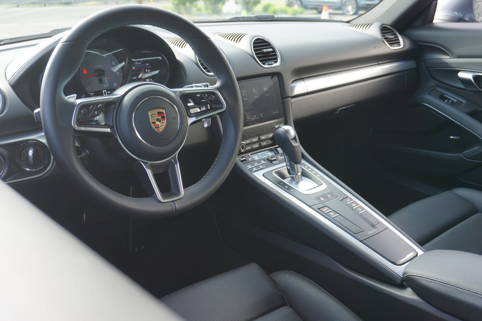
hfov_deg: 53.1
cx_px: 241
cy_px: 160
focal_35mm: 36
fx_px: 482
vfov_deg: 36.9
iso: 125
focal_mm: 24
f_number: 4.5
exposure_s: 1/60
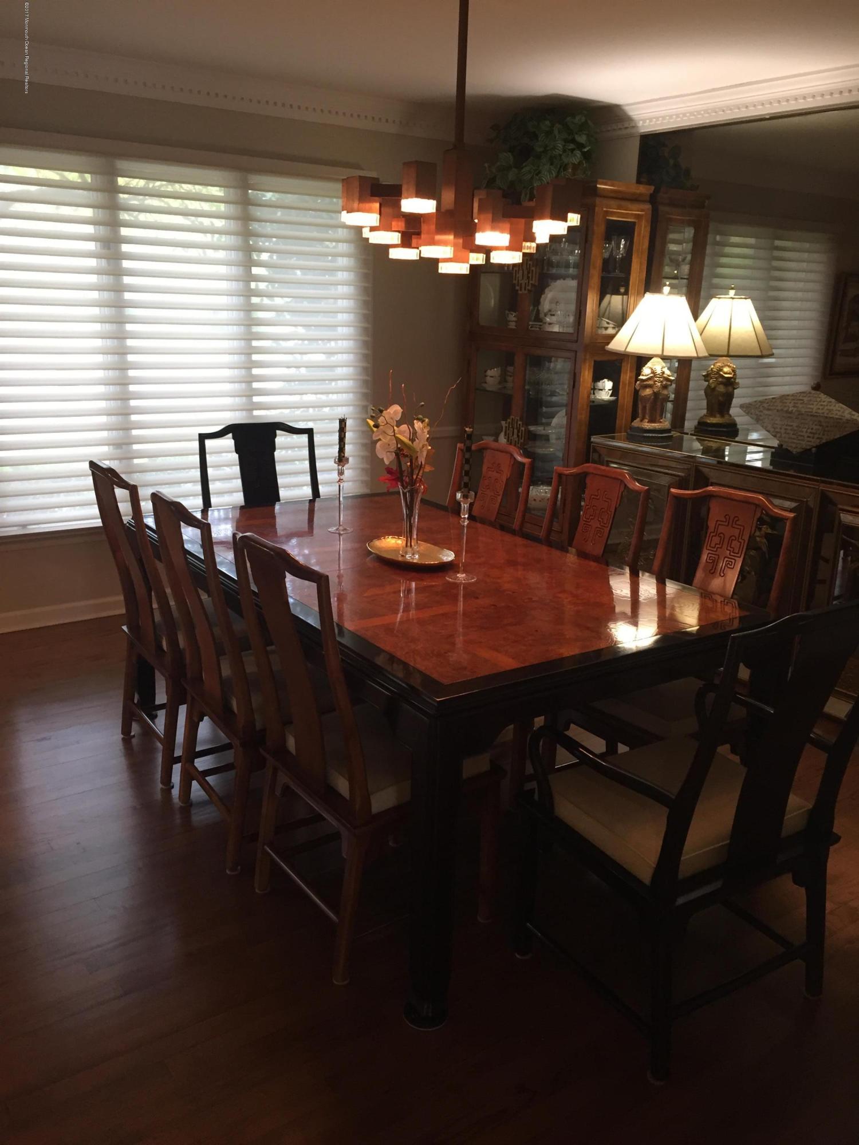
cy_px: 572
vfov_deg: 61.7
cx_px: 430
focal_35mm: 29
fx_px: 960
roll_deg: -2.8
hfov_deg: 48.2
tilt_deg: -15.0
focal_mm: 4.15
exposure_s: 1/30
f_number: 2.2
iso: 100
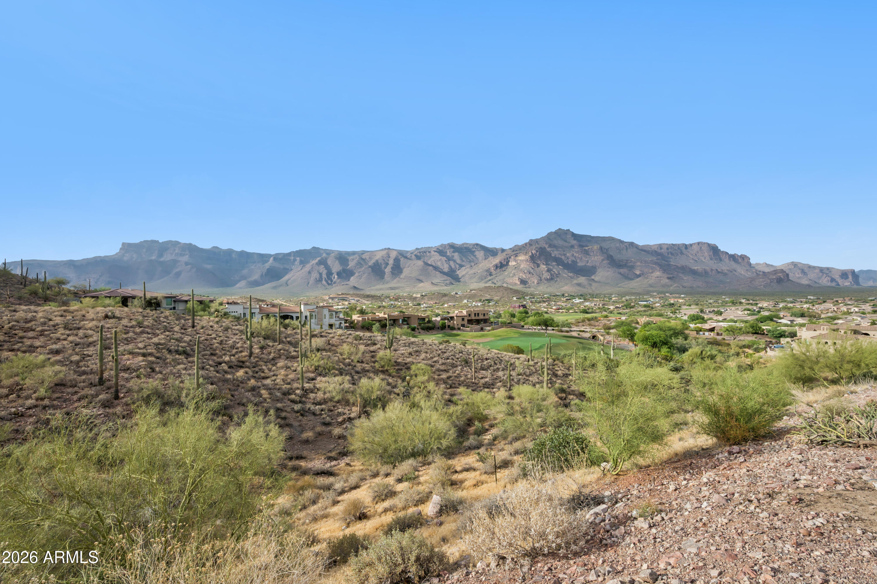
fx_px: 426
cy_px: 292
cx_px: 438
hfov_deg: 91.6
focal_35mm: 18
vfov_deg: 68.9
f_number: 8
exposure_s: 1/1000
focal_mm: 17.5
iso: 320
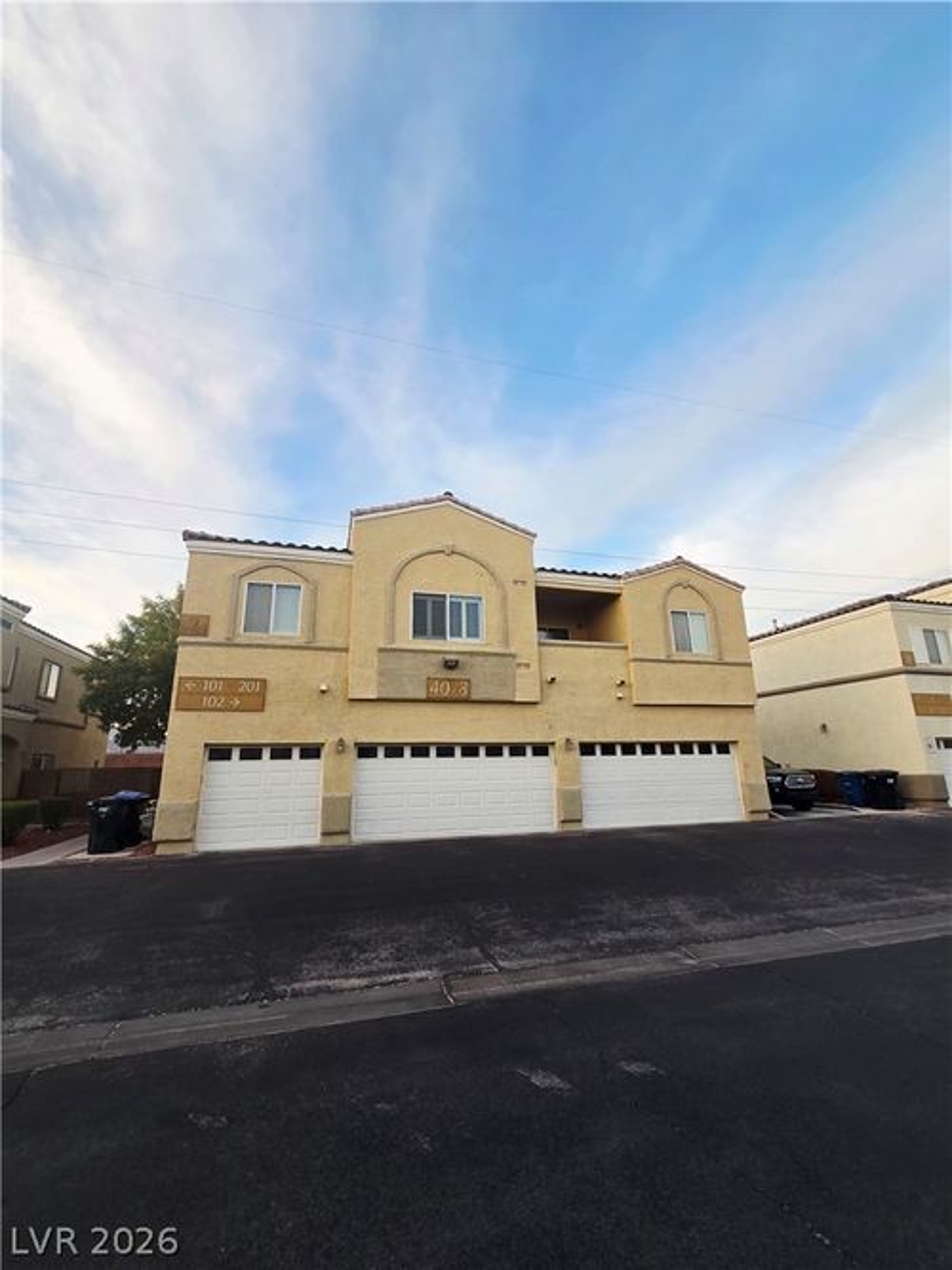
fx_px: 477
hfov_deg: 89.9
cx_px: 476
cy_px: 635
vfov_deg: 106.2
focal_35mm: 13
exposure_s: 1/169
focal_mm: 2.2
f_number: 2.2
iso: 50
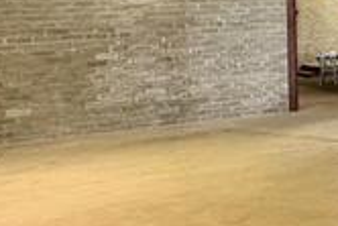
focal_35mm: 70
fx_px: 658
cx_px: 609
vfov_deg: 18.8
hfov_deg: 20.4
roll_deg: +2.8
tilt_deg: +3.8
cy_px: -20
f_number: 2.2
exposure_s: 1/92
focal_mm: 2.22
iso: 320
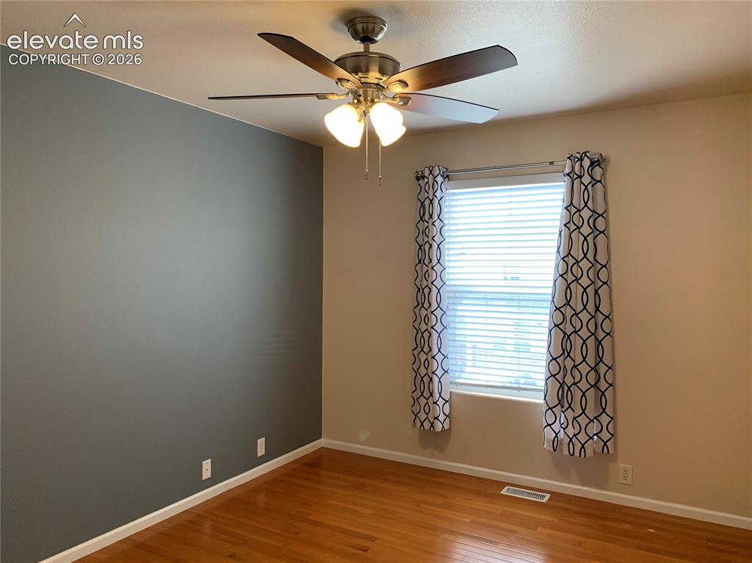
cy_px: 282
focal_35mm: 26
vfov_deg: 53.0
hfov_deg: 67.3
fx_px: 565
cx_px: 376
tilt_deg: -0.9
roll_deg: -0.7
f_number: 1.8
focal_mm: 4.25
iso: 100
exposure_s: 1/118
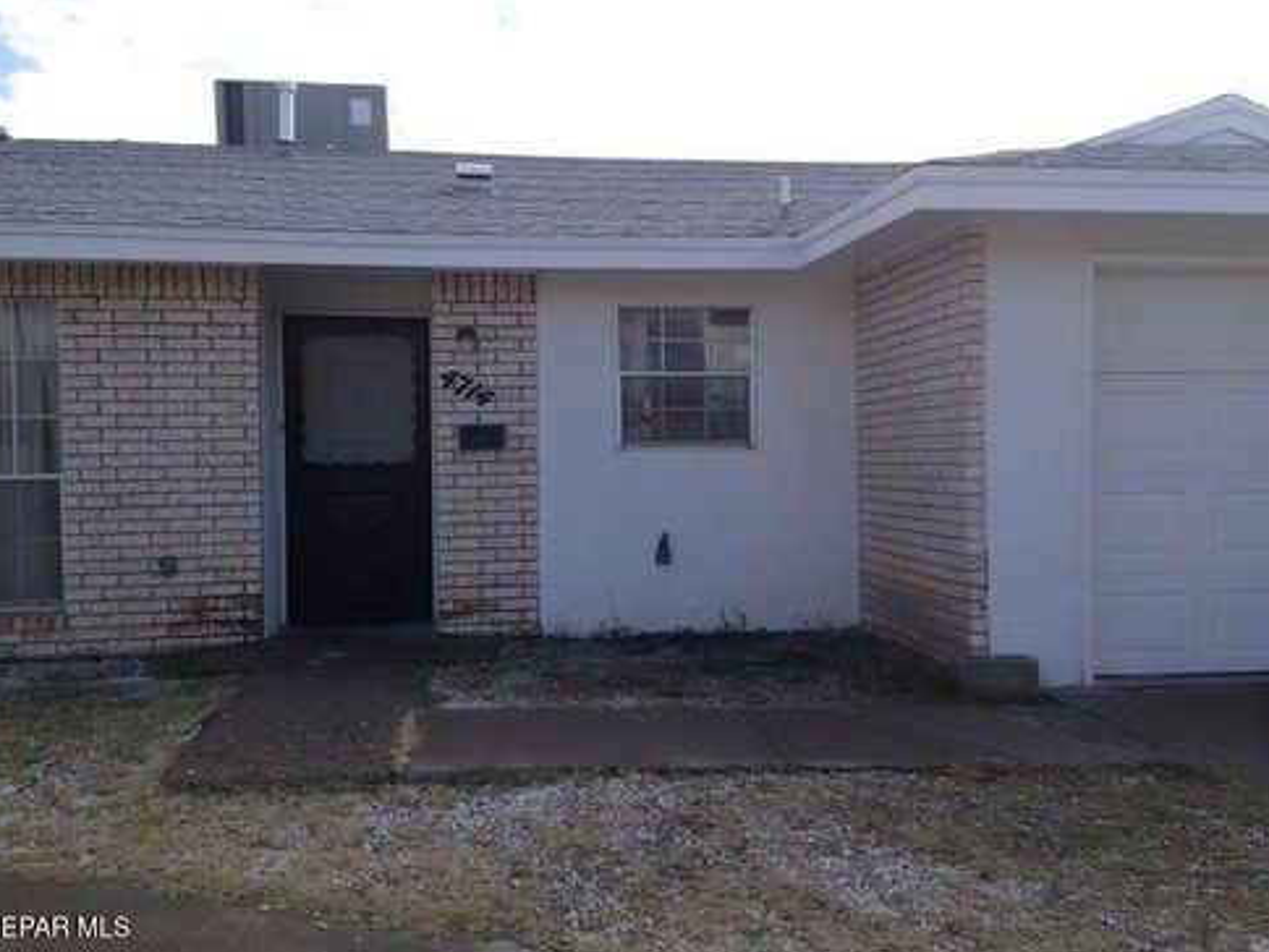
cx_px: 625
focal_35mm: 34
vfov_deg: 41.8
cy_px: 480
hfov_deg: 53.9
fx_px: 1247
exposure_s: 1/669
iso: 50
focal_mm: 4.12
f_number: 2.4
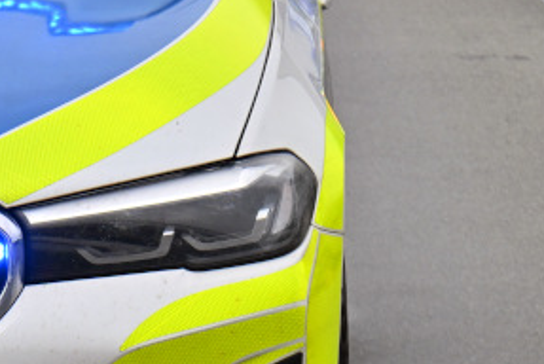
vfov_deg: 6.0
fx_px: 3464
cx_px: 155
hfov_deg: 9.0
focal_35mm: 229
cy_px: 69
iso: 250
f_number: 10
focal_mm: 70
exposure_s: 1/250
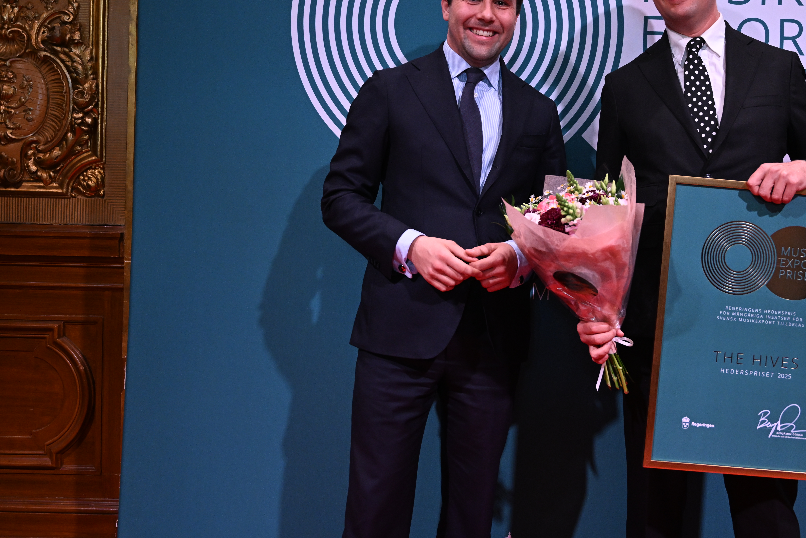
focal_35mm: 45
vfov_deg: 29.7
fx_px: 1007
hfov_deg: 42.6
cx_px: 576
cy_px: 201
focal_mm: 31
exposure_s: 1/250
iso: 2000
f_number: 2.8
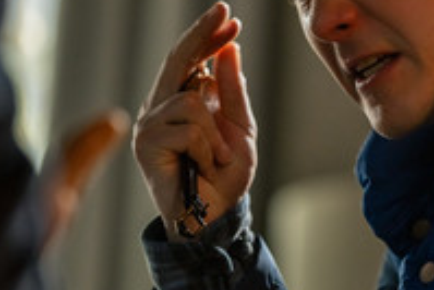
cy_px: 104
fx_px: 4090
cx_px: 449
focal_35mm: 339
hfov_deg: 6.1
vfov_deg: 4.1
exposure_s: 1/100
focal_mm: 135
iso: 1250
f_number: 2.2
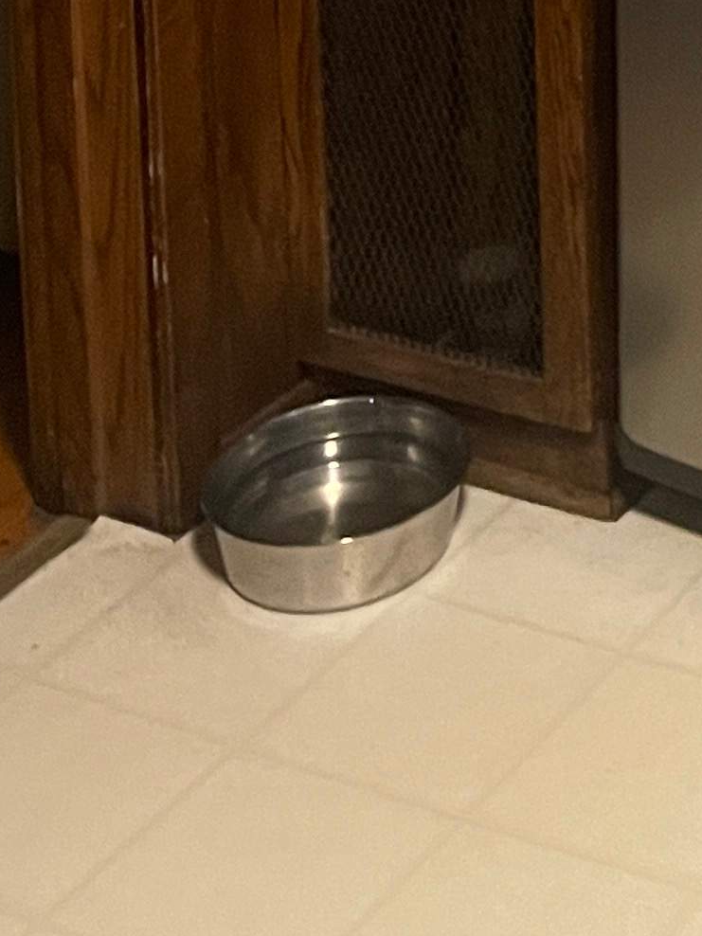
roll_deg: -1.1
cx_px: 1296
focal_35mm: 102
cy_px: -745
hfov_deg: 13.0
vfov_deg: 16.2
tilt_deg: -8.4
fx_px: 2758
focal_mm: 5.1
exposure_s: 1/40
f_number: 1.6
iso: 640
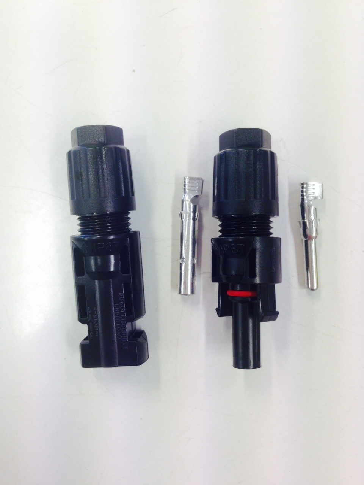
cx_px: 182
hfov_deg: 42.9
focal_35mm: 33
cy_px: 242
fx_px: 463
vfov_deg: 55.4
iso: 50
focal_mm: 4.12
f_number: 2.4
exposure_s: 1/60
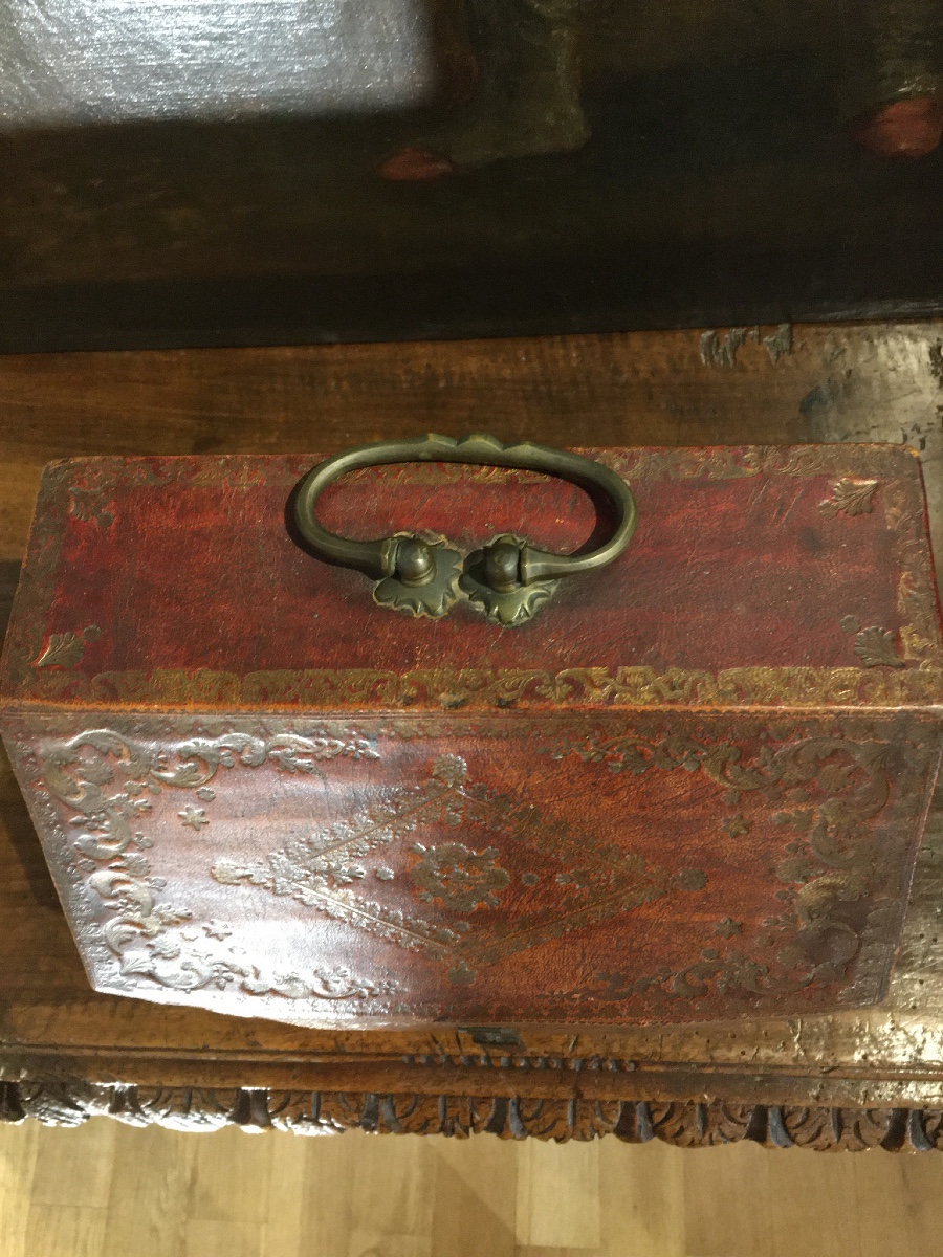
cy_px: 628
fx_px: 1053
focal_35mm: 29
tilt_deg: -72.0
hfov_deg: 48.2
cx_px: 472
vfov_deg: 61.7
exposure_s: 1/17
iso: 250
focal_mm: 4.15
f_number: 2.2
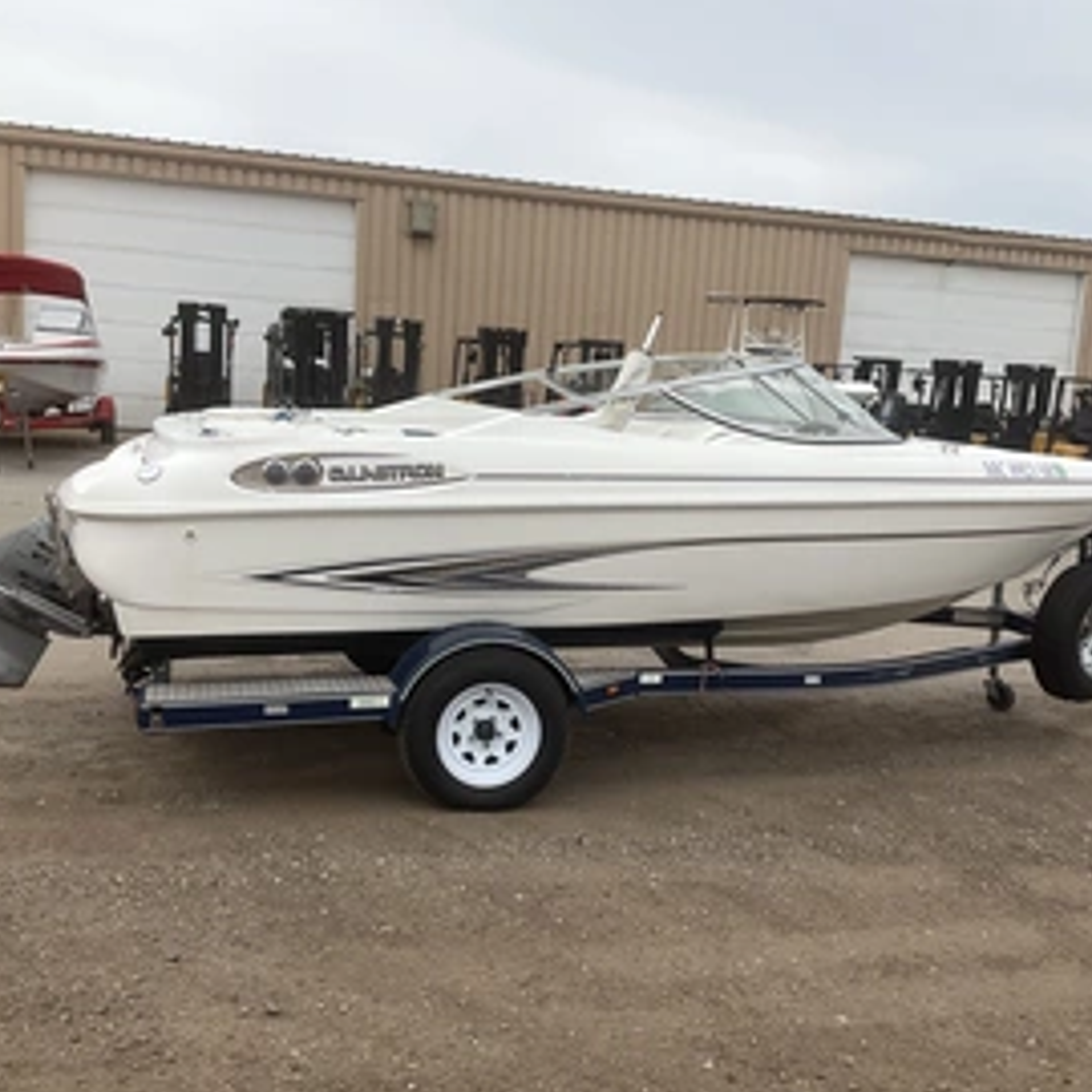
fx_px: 1356
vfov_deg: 43.8
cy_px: 599
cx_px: 558
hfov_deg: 43.9
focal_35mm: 38
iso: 25
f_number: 1.8
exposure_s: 1/1577
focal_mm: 3
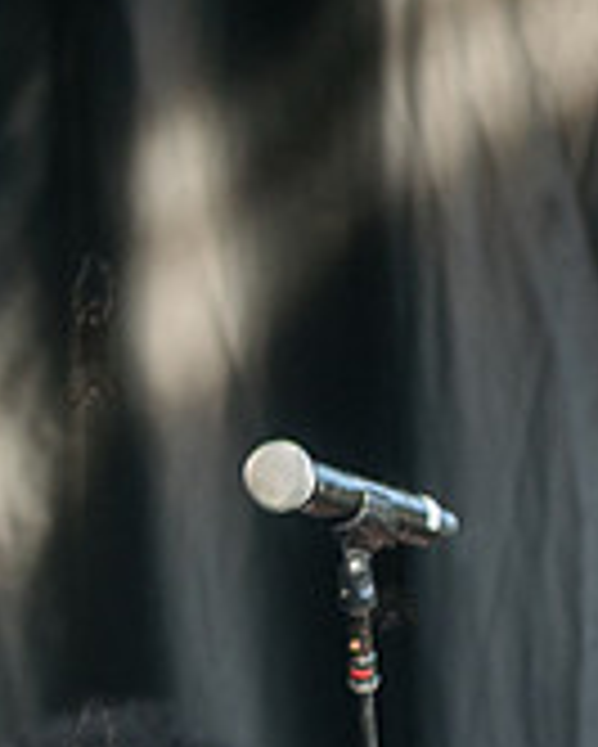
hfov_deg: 2.1
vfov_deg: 2.6
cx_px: -583
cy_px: 417
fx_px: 16290
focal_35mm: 737
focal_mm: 185
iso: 1000
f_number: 4
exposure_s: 1/400
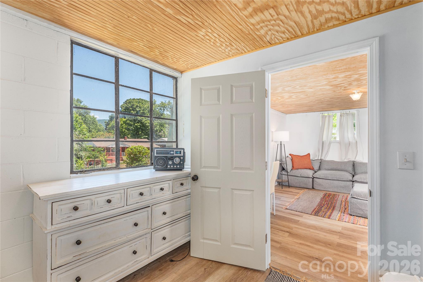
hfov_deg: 93.3
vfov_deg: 70.5
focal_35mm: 17
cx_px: 212
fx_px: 200
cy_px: 141
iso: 320
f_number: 8
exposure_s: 1/100
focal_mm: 17
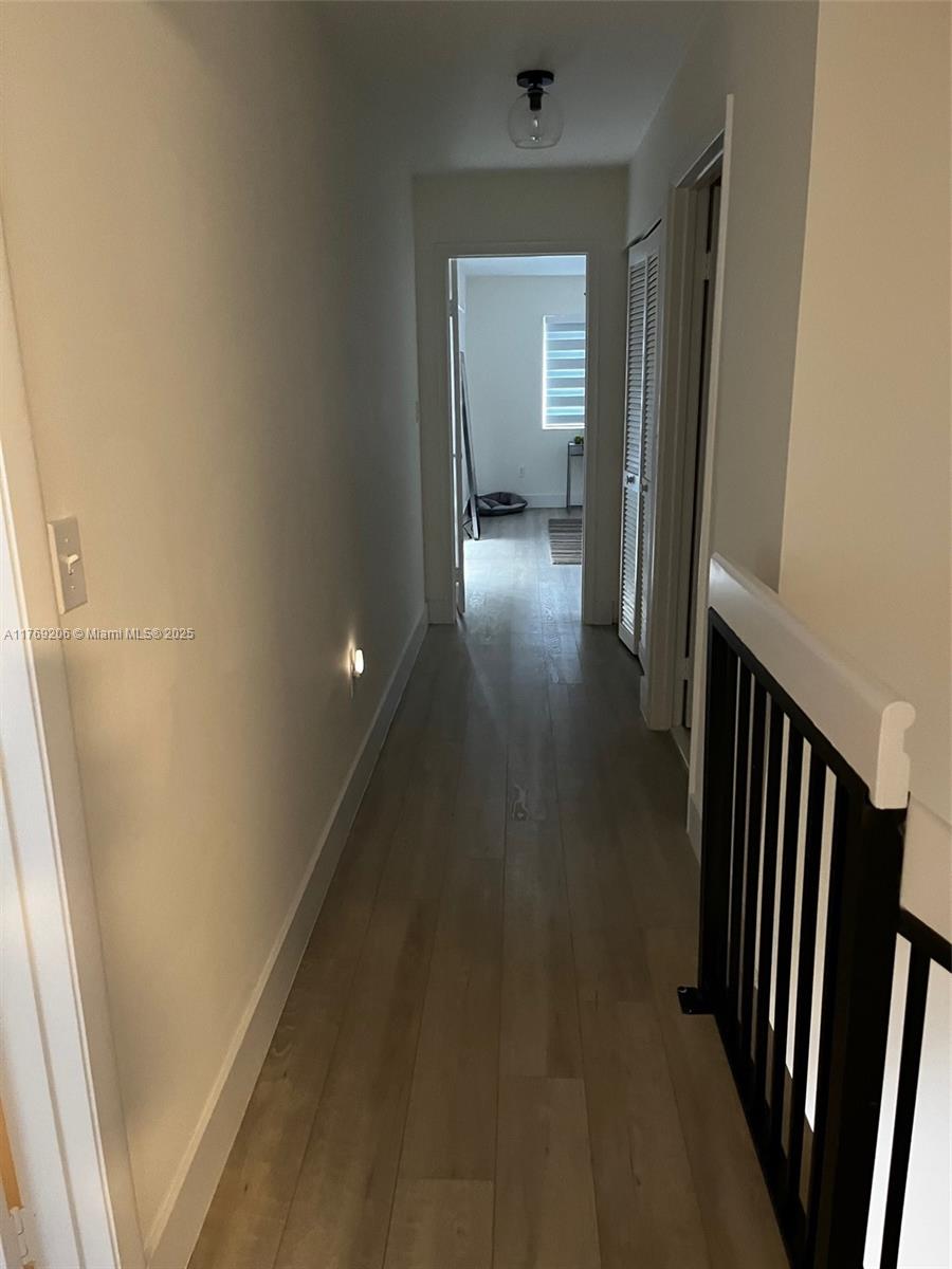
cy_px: 634
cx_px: 476
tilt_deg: -11.7
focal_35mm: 26
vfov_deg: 67.3
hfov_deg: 53.1
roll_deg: +1.9
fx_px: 953
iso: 640
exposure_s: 1/30
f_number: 1.6
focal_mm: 5.1
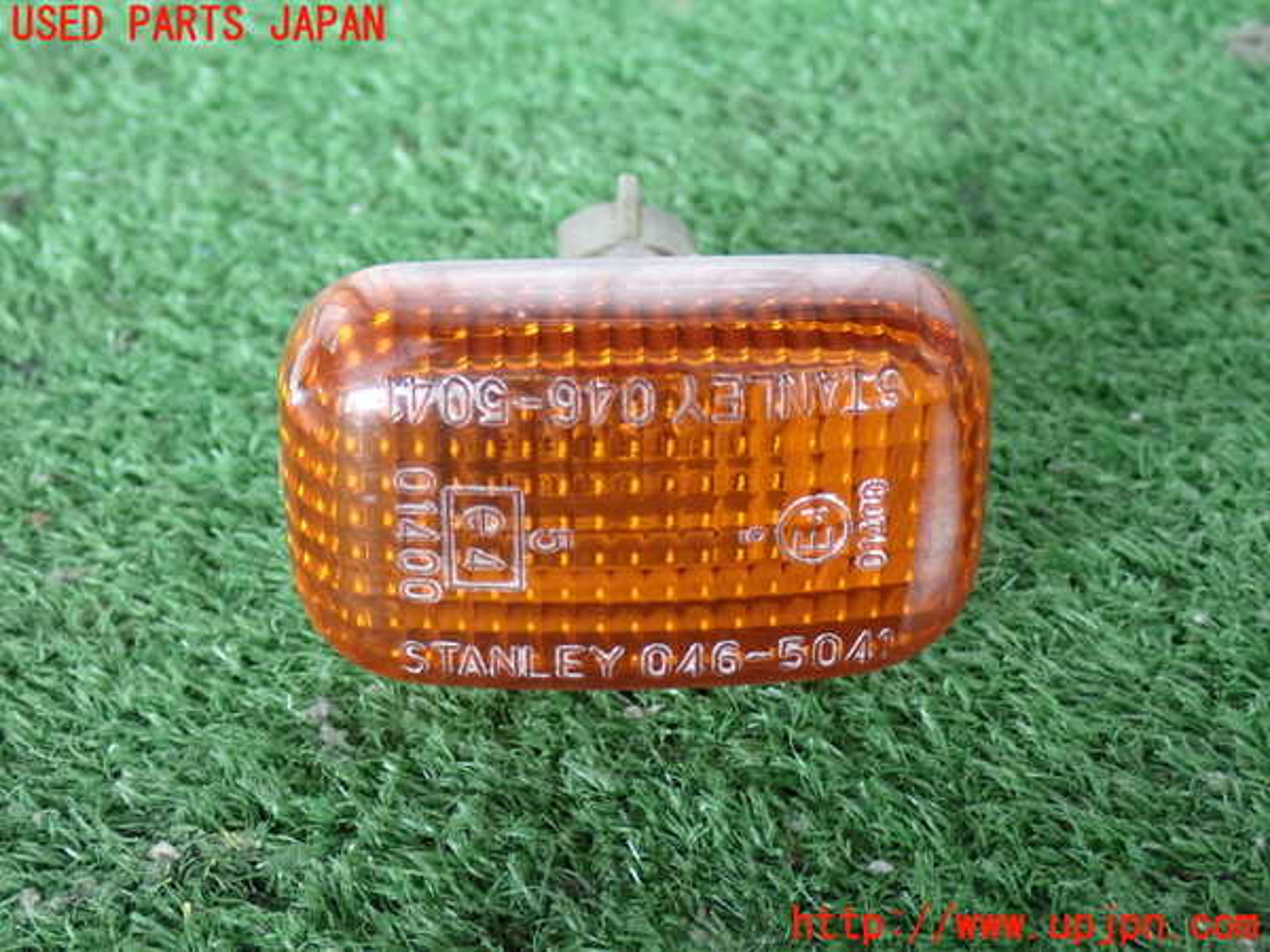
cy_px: 476
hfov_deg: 31.2
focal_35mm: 62
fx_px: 2275
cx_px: 635
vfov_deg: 23.7
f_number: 3.6
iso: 800
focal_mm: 11.09
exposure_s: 1/40
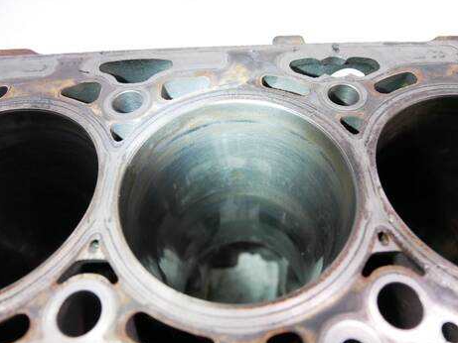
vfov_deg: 54.9
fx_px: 331
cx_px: 236
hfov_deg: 69.4
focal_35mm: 25
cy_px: 175
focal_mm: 12
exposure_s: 1/60
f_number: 3.5
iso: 1600
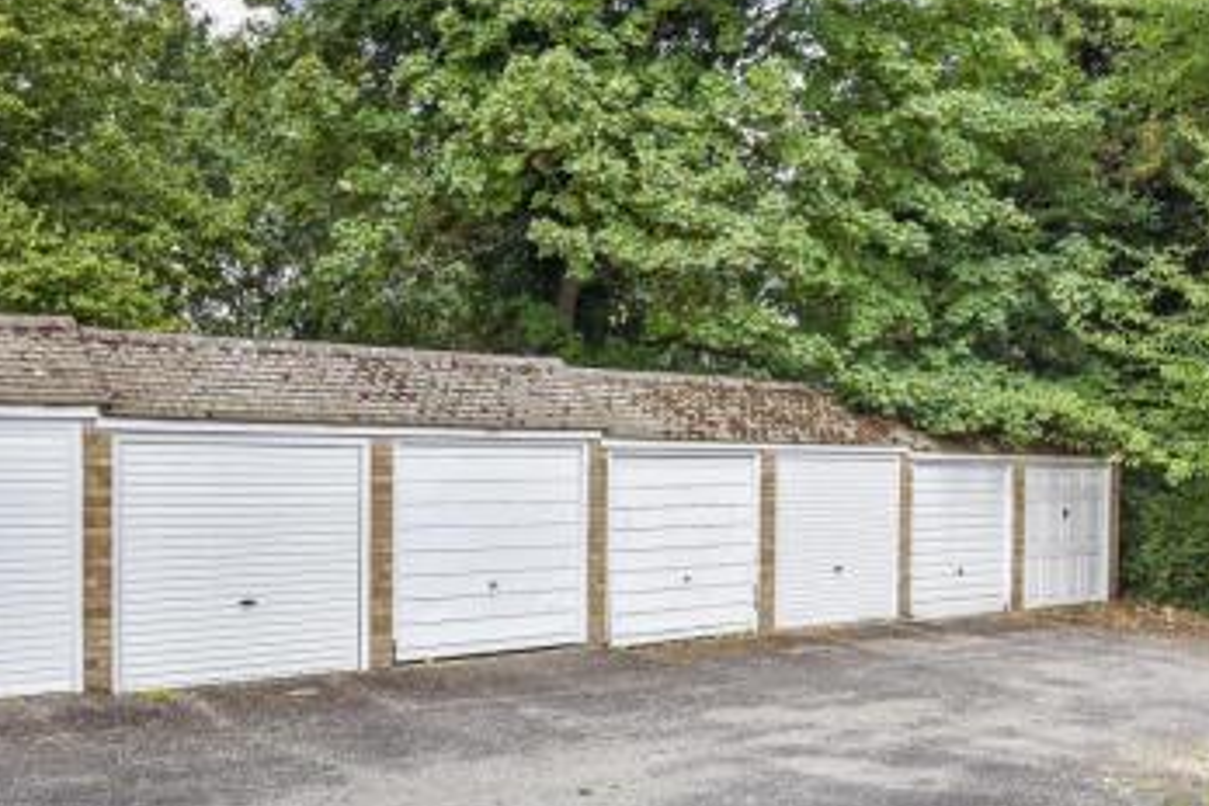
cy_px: 495
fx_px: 1377
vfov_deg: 32.5
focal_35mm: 41
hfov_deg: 47.4
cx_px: 573
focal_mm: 20
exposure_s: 1/125
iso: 160
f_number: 8
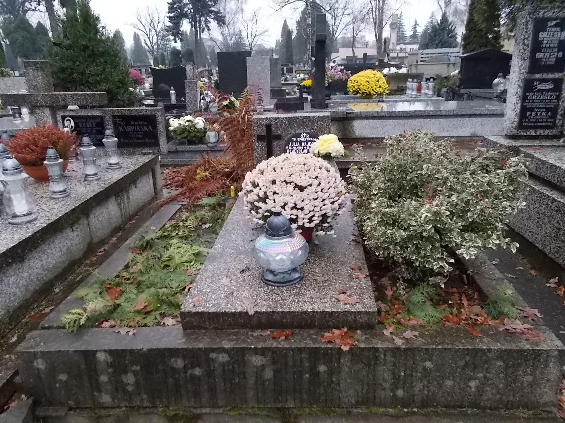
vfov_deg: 53.1
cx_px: 282
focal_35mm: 26
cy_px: 212
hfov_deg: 67.3
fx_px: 424
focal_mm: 4.6
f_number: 3.2
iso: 400
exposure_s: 1/200
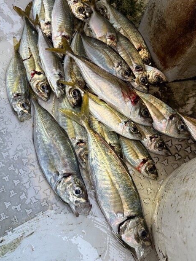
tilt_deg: -72.0
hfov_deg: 45.4
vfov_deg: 58.2
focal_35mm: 31
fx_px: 234
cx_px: 108
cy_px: 115
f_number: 1.78
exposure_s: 1/60
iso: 320
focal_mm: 6.76
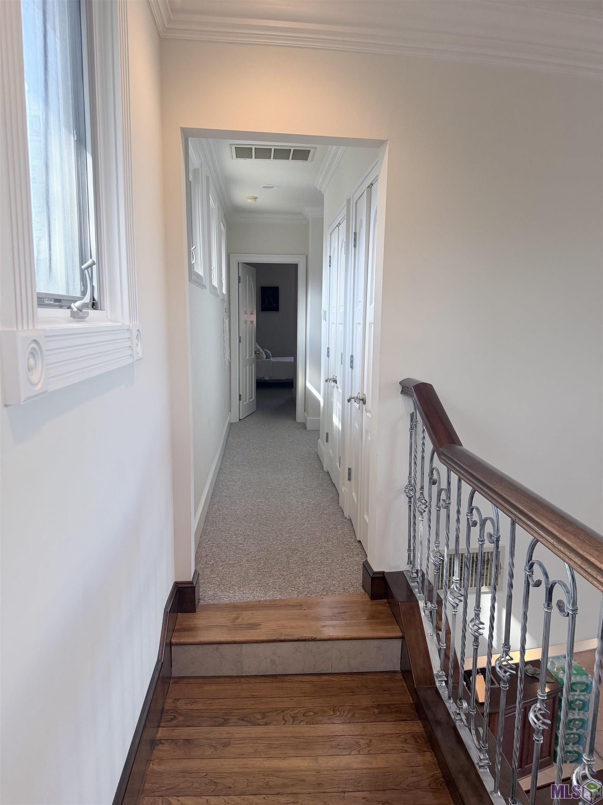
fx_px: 557
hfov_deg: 56.8
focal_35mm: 24
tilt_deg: -8.5
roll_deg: -0.5
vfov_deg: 71.6
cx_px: 302
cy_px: 402
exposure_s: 1/120
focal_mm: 6.76
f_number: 1.78
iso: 160
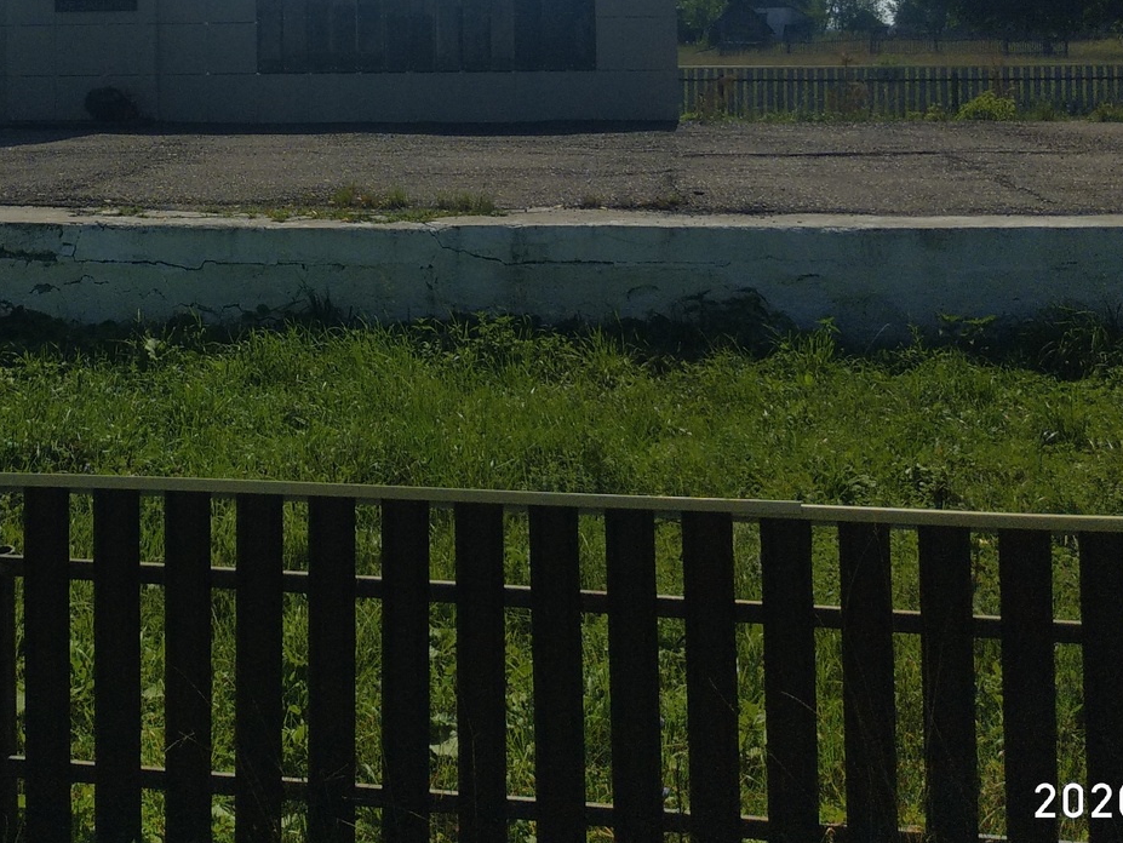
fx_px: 1720
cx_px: 283
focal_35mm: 53
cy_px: -27
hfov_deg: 35.4
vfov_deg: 25.9
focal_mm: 3.94
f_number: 1.9
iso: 149
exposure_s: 1/10515
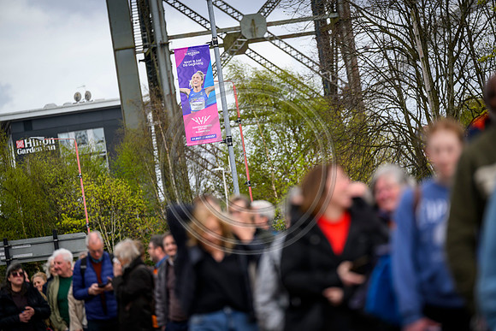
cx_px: 248
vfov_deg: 6.9
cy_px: 166
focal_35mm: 200
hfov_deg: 10.3
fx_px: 2756
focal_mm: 200
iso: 500
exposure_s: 1/1250
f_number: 3.2
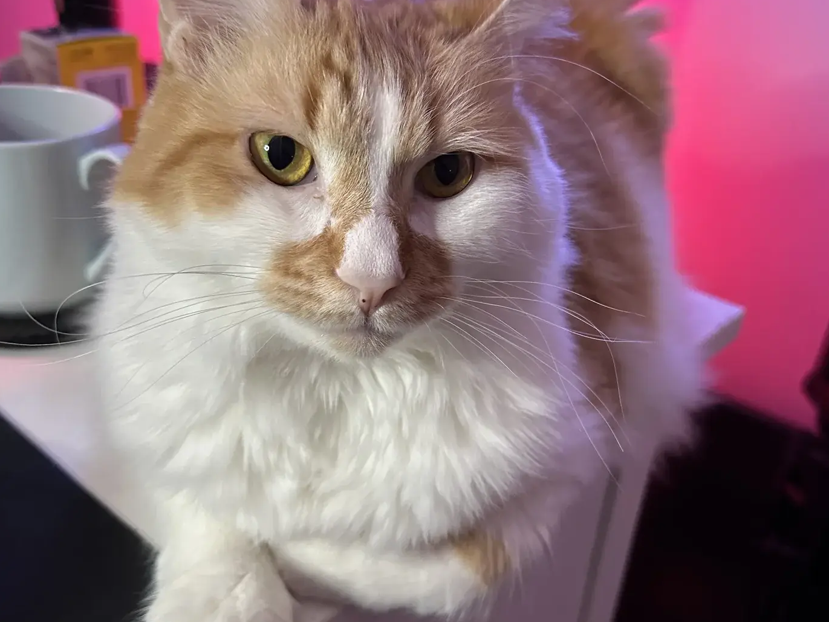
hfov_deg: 52.6
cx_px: 449
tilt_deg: -29.8
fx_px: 838
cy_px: 349
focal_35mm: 35
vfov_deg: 40.6
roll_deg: -7.0
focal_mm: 6.86
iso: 640
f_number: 1.78
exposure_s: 1/60
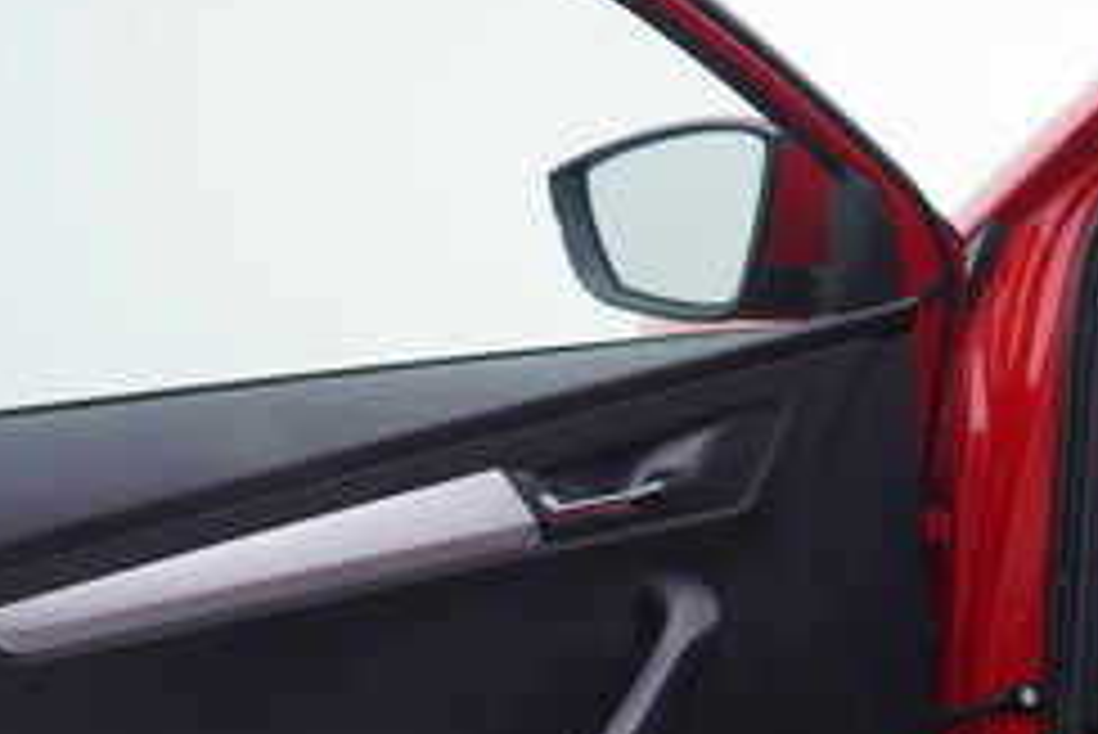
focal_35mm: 81
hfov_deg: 23.9
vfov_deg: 16.7
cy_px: 655
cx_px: 1112
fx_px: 2472
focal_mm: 24
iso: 125
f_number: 3.2
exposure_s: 1/50
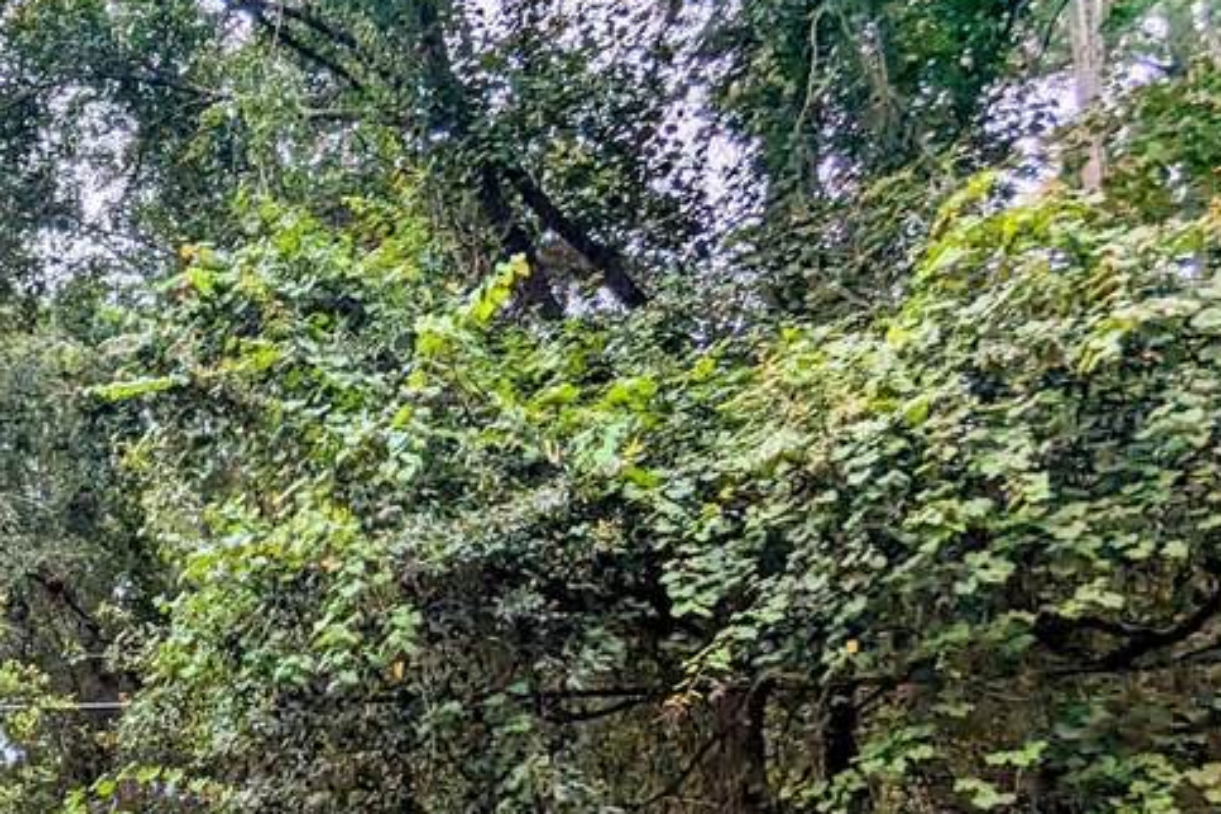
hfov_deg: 37.9
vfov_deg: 29.0
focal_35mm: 44
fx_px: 1492
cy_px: 774
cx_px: -90
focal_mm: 2.35
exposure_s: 1/500
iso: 52
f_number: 2.2
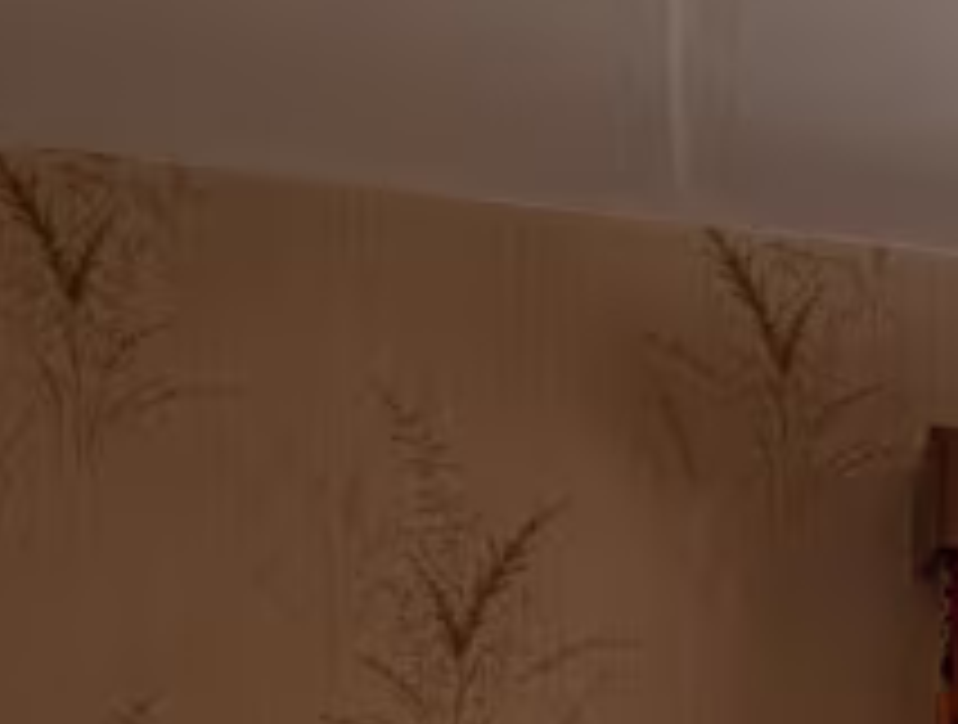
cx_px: 2154
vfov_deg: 10.0
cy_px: 1574
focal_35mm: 135
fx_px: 3747
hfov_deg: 12.2
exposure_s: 1/529
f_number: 1.68
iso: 21
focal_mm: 6.9
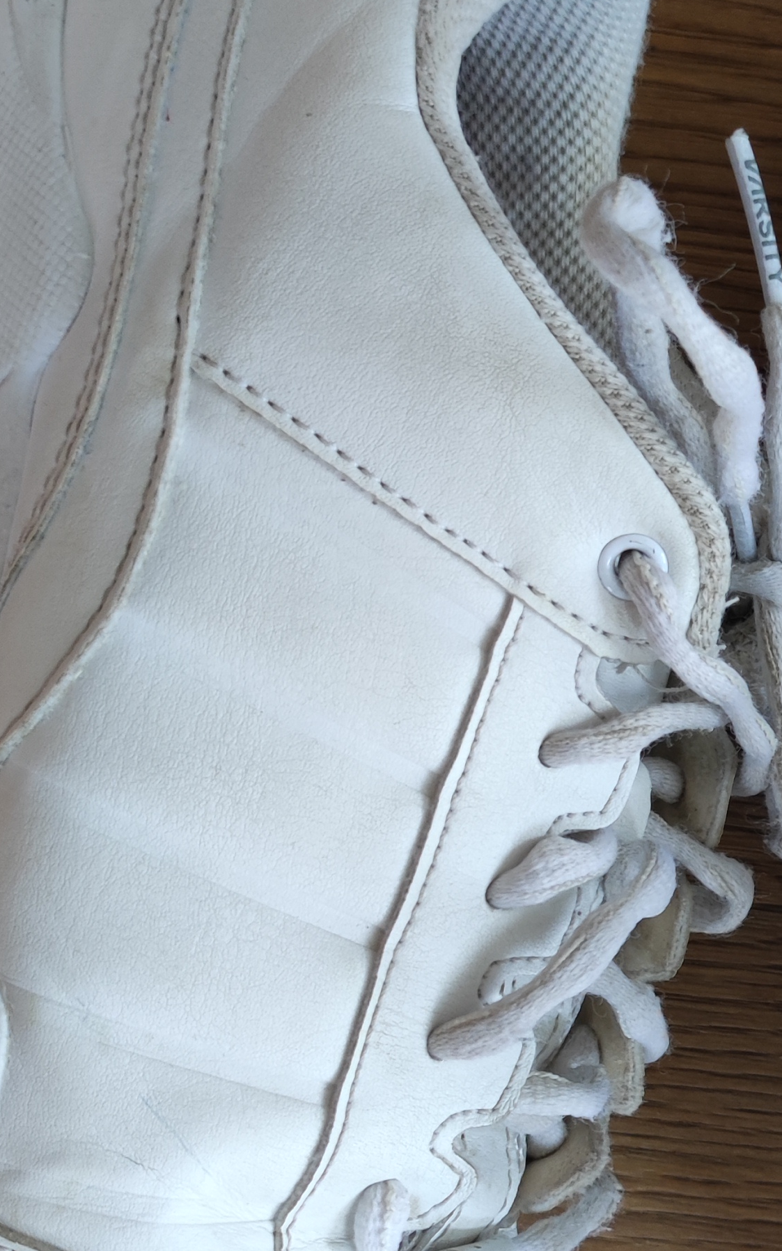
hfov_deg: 21.3
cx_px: 770
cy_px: 760
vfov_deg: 34.4
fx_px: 2012
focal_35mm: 59
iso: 329
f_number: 1.79
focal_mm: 4.7
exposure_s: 1/50
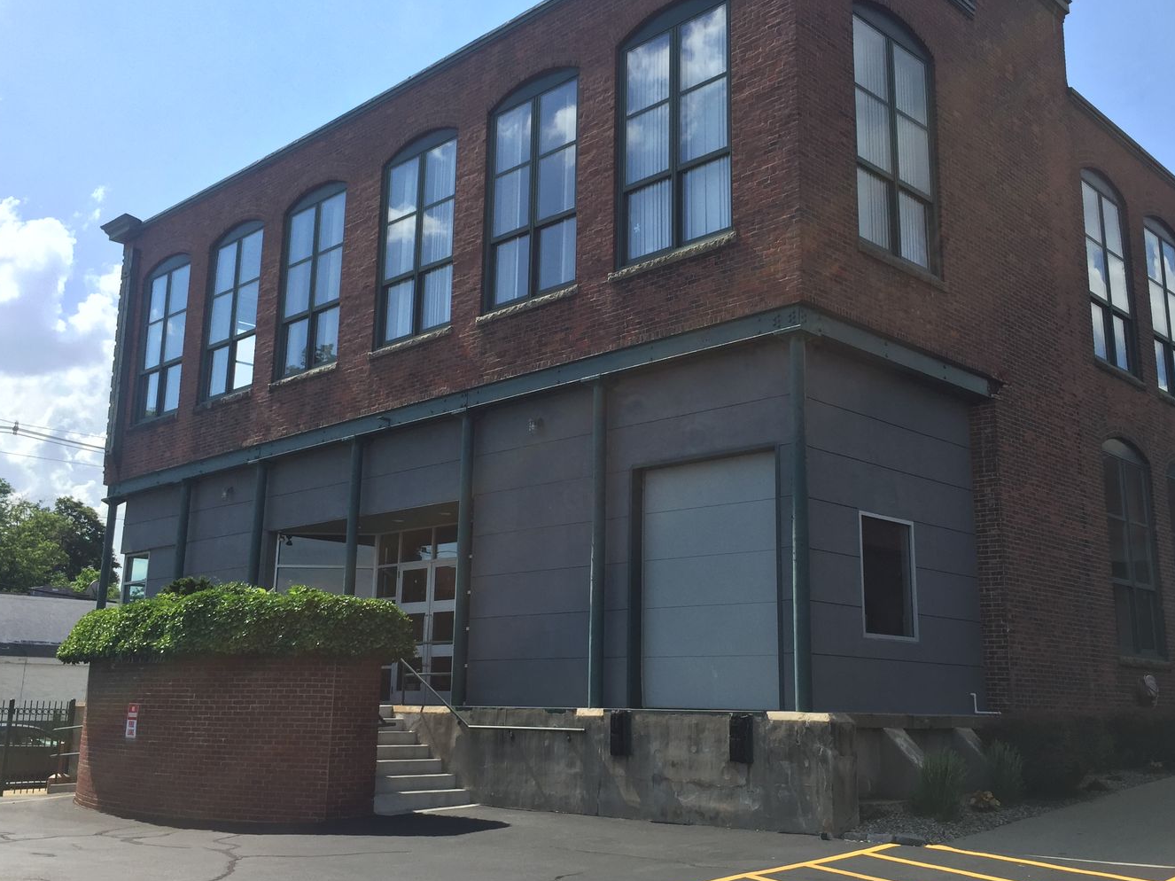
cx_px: 611
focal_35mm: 35
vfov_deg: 40.7
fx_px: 1188
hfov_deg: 52.6
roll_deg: -2.6
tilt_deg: +13.4
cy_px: 443
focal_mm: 4.15
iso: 32
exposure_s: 1/2083
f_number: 2.2
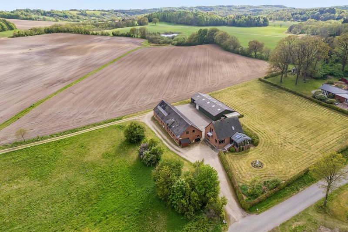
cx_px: 174
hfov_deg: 78.6
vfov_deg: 57.2
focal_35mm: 22
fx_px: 213
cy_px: 116
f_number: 2.8
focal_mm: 8.4
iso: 100
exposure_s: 1/160
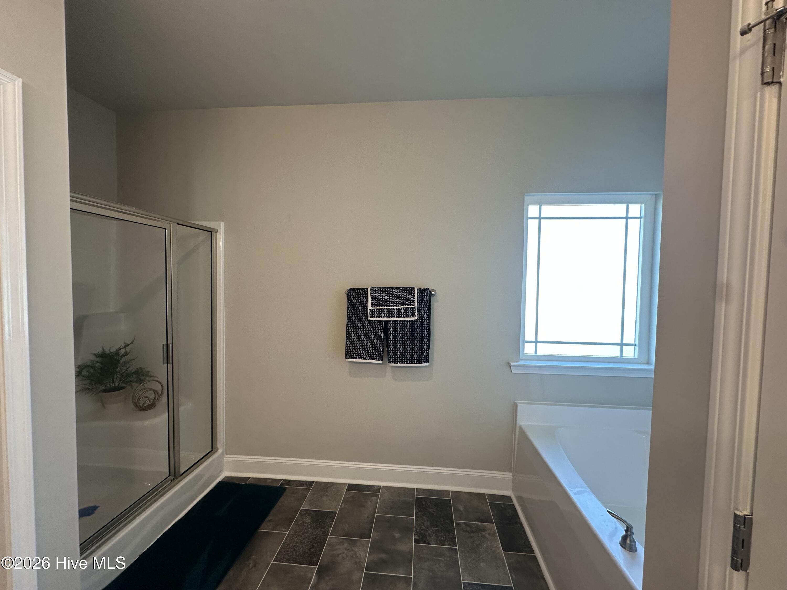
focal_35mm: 14
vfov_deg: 85.7
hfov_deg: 102.1
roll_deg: -1.1
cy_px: 295
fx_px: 318
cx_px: 394
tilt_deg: -2.2
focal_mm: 2.22
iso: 160
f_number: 2.2
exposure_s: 1/120
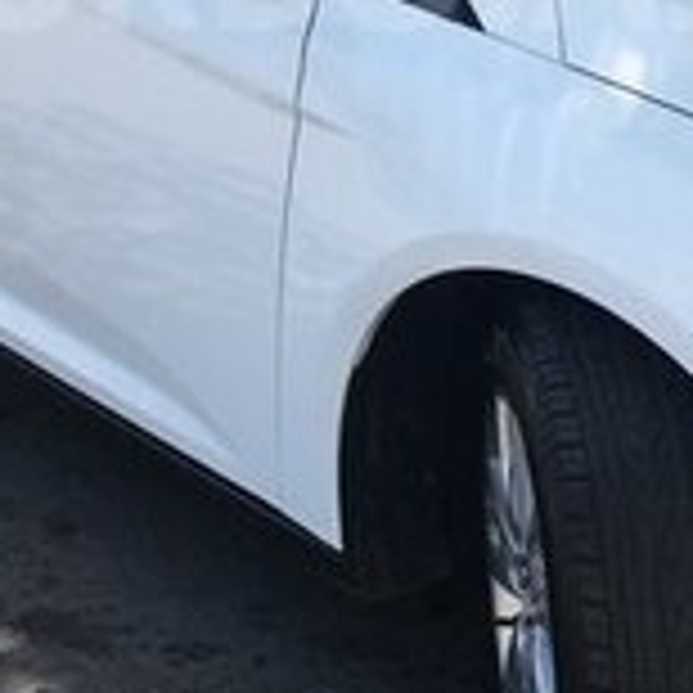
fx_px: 2491
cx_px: 310
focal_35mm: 110
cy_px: -38
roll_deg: +0.8
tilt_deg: -10.7
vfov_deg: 15.5
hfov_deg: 15.8
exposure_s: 1/466
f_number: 2.2
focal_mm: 4.15
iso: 25
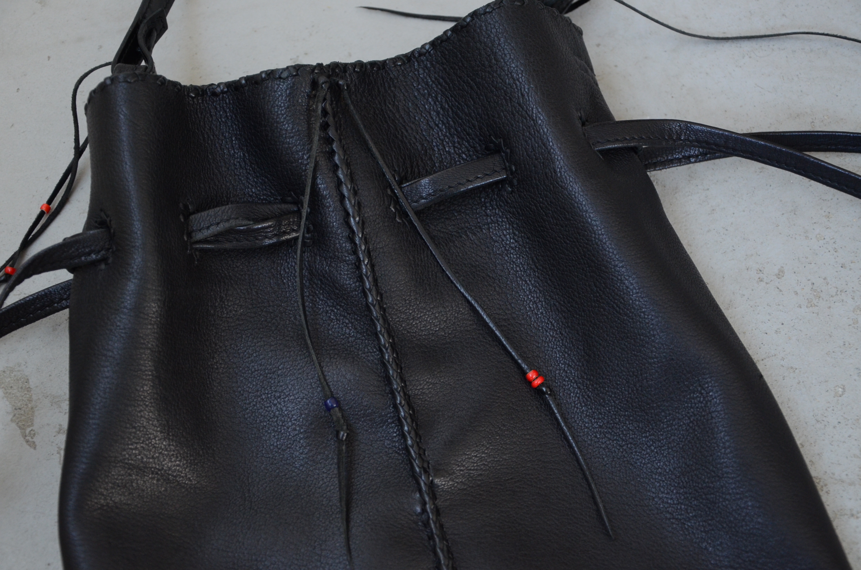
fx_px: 1504
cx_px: 430
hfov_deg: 32.0
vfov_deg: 21.5
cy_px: 285
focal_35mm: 63
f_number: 4.8
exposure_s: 1/50
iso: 1000
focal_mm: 42
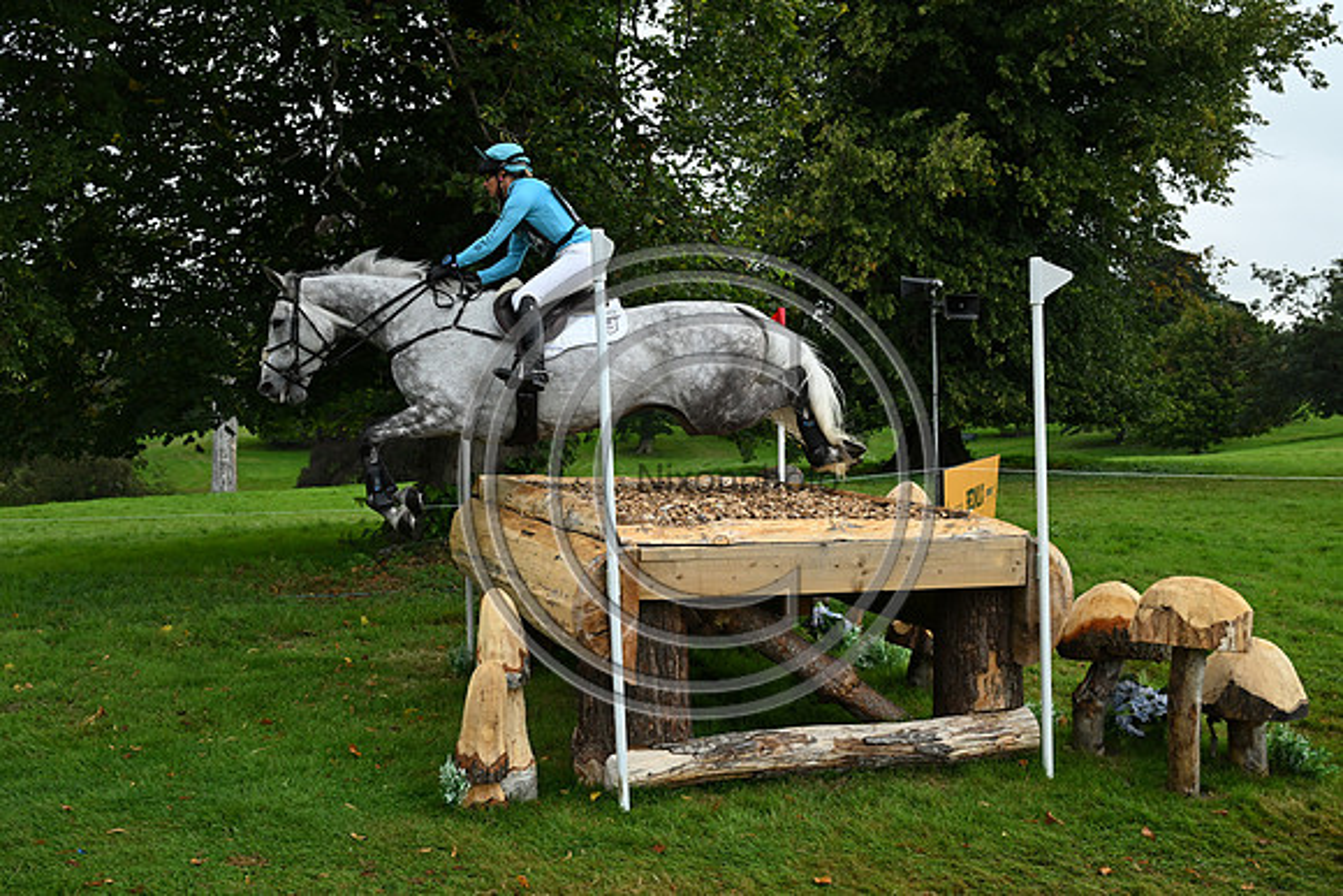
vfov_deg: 36.9
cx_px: 672
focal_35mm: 36
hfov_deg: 53.1
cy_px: 448
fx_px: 1343
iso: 1400
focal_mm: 36
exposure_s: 1/1250
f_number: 4.5
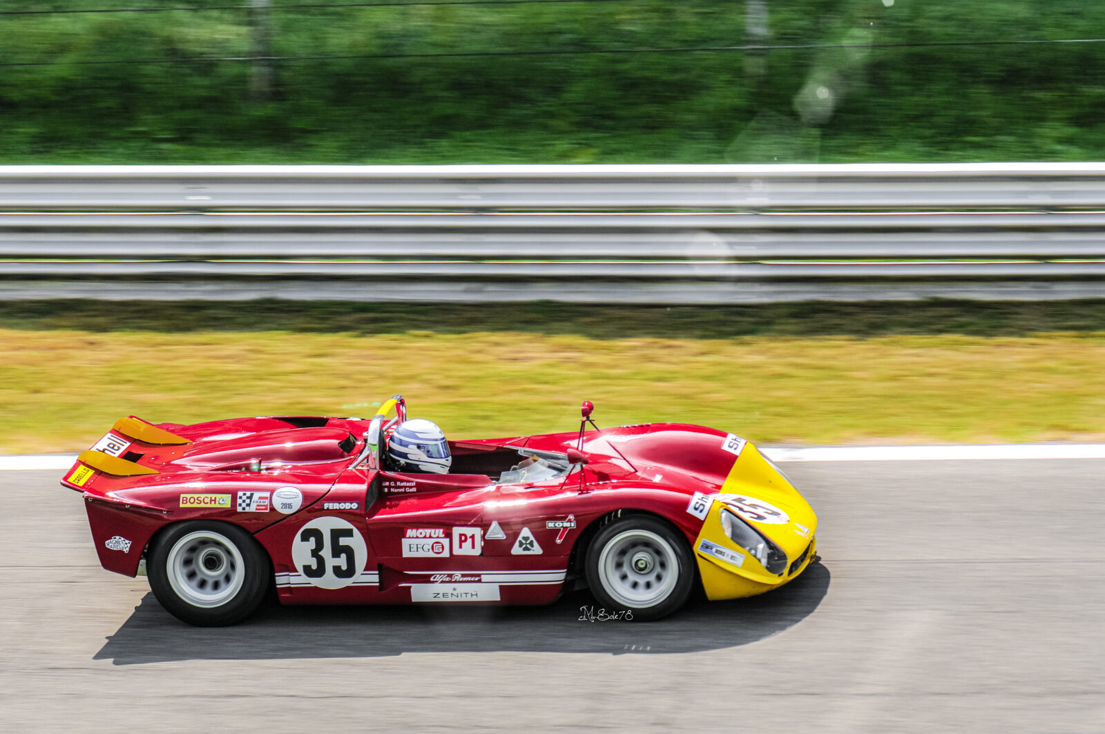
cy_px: 367
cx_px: 552
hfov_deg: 13.1
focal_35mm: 158
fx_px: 4829
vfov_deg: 8.7
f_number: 5.6
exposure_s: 1/500
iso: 100
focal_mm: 105
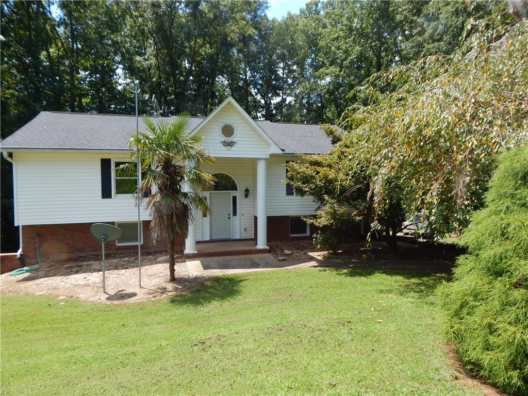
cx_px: 264
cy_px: 198
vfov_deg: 61.1
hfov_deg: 76.4
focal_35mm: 22
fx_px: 336
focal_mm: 4
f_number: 3
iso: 125
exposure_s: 1/800
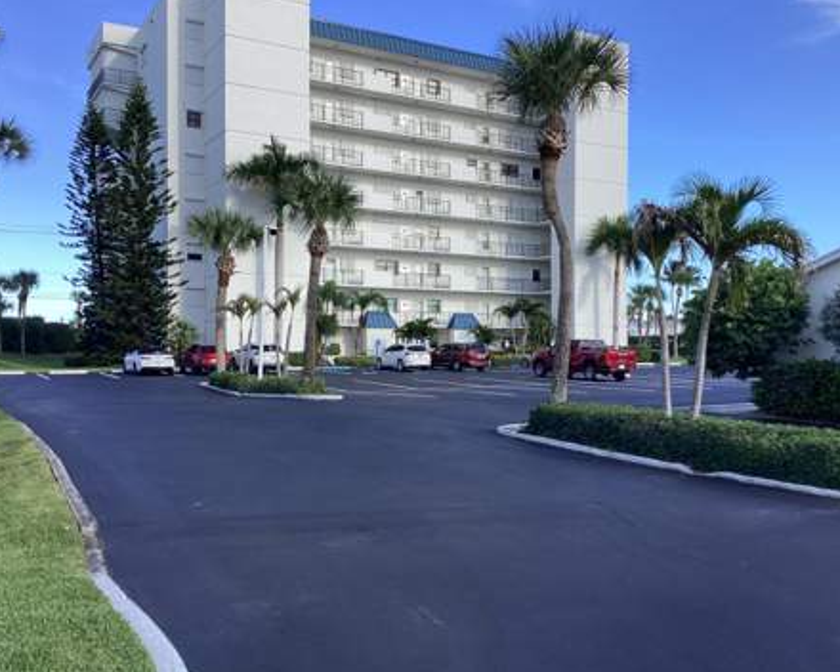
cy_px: 335
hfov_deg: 54.2
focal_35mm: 33
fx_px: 820
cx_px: 418
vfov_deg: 44.5
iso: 25
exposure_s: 1/558
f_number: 2.4
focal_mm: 3.3
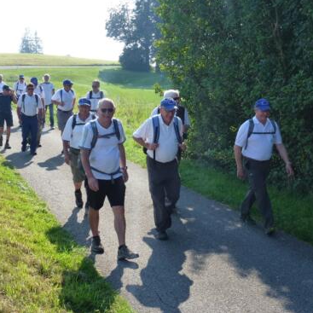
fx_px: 604
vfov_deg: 29.1
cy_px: 156
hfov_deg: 29.0
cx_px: 128
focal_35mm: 59
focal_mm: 8.7
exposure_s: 1/400
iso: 160
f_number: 4.1
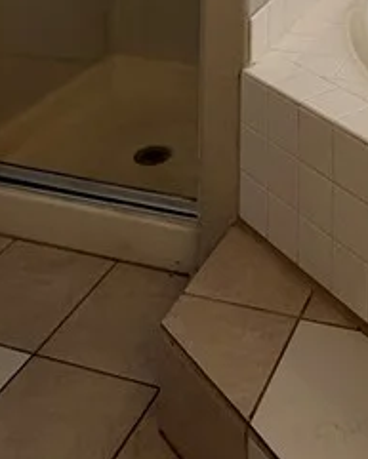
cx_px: 378
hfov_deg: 24.9
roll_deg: -0.3
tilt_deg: -0.2
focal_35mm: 58
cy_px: -261
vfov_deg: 24.1
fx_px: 789
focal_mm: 2.22
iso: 125
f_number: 2.2
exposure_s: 1/120
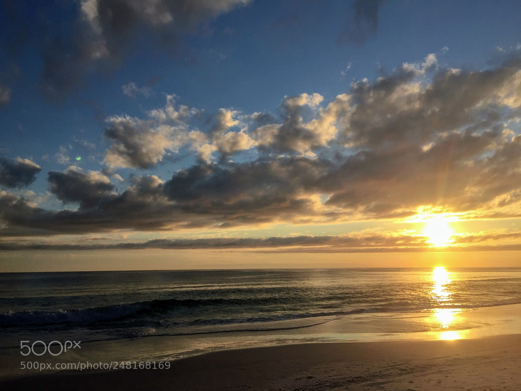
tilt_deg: +8.5
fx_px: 436
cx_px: 260
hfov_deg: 61.7
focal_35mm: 29
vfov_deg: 48.2
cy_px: 196
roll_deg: +0.8
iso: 32
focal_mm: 4.15
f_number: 2.2
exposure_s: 1/3300
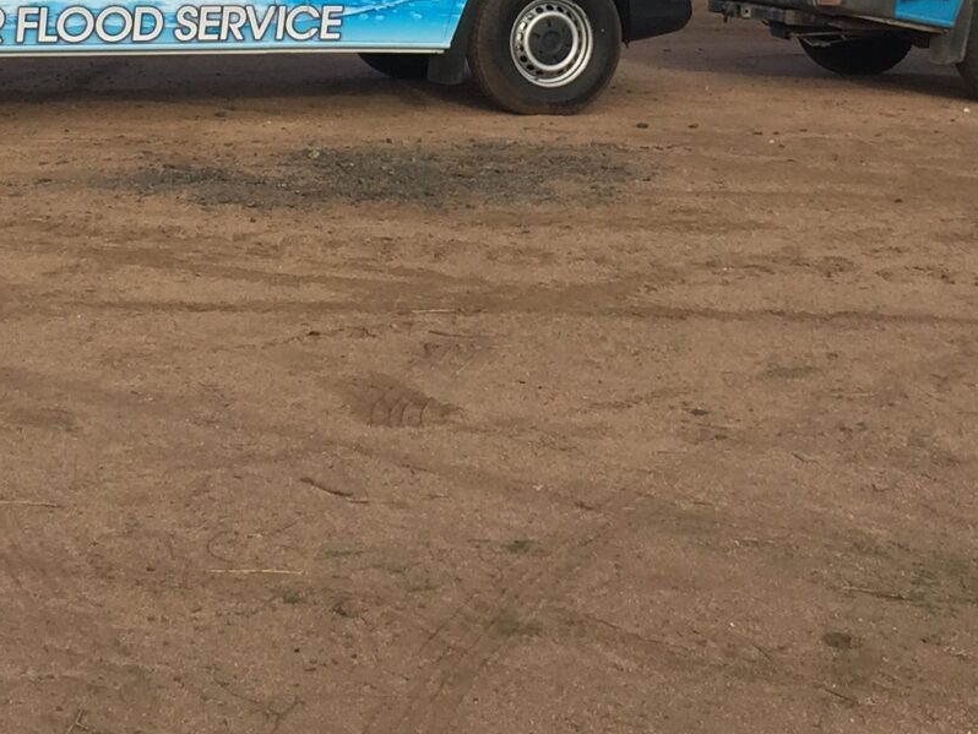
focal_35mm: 93
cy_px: -178
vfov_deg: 15.3
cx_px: 420
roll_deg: +0.8
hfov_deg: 21.1
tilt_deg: +2.3
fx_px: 2628
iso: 32
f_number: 2.2
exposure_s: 1/1276
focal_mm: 4.15
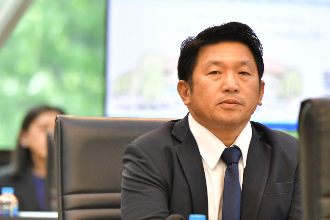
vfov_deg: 5.9
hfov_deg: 8.8
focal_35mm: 233
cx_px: 239
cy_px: 112
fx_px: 2136
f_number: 2.8
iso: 1600
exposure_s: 1/125
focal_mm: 160
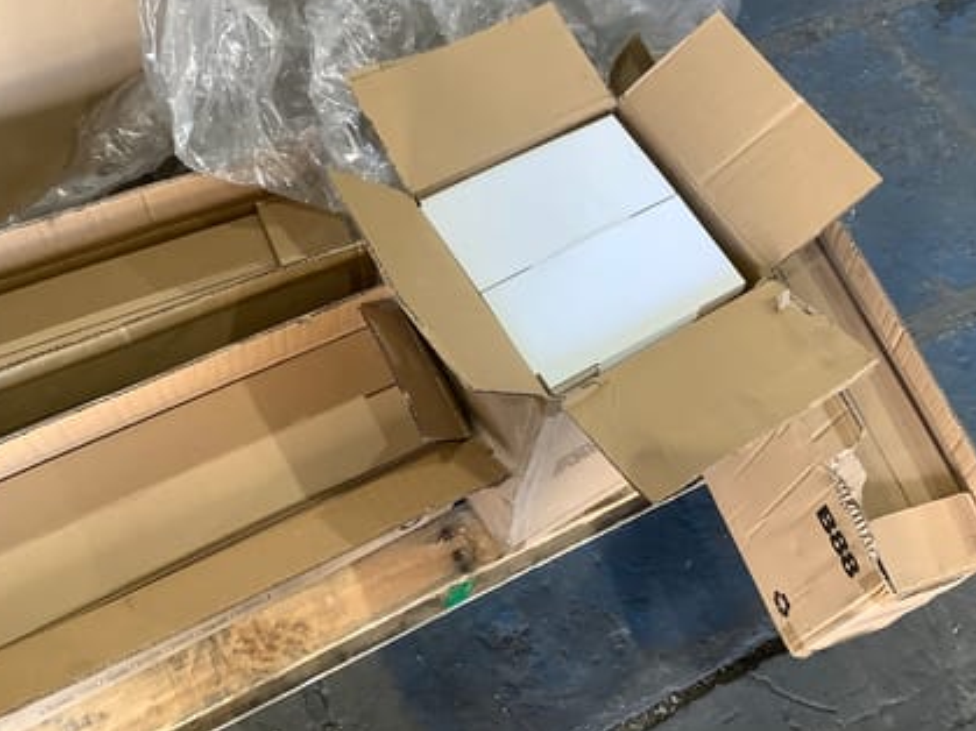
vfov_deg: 38.5
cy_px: 304
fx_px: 1043
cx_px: 478
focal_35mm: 37
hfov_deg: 50.1
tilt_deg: -59.9
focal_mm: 3.3
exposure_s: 1/50
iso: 125
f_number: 2.4
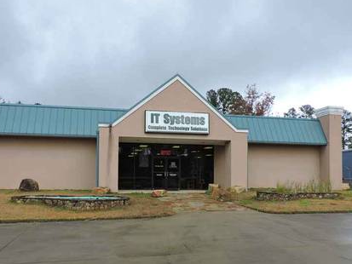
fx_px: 315
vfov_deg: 45.1
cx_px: 173
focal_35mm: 31
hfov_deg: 58.3
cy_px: 166
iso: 100
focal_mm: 4.3
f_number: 3
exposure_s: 1/640
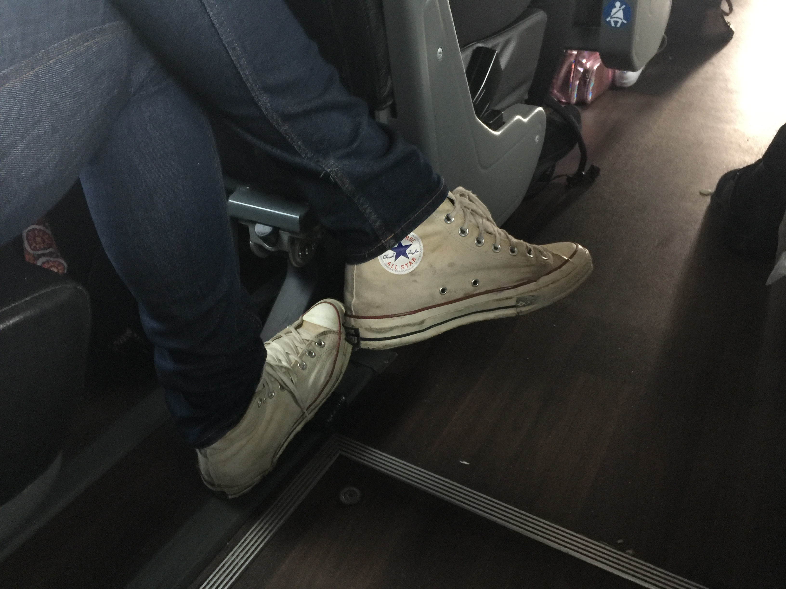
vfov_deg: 48.2
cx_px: 393
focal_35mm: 29
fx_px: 658
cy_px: 294
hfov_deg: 61.7
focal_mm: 4.15
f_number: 2.2
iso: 100
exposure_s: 1/4
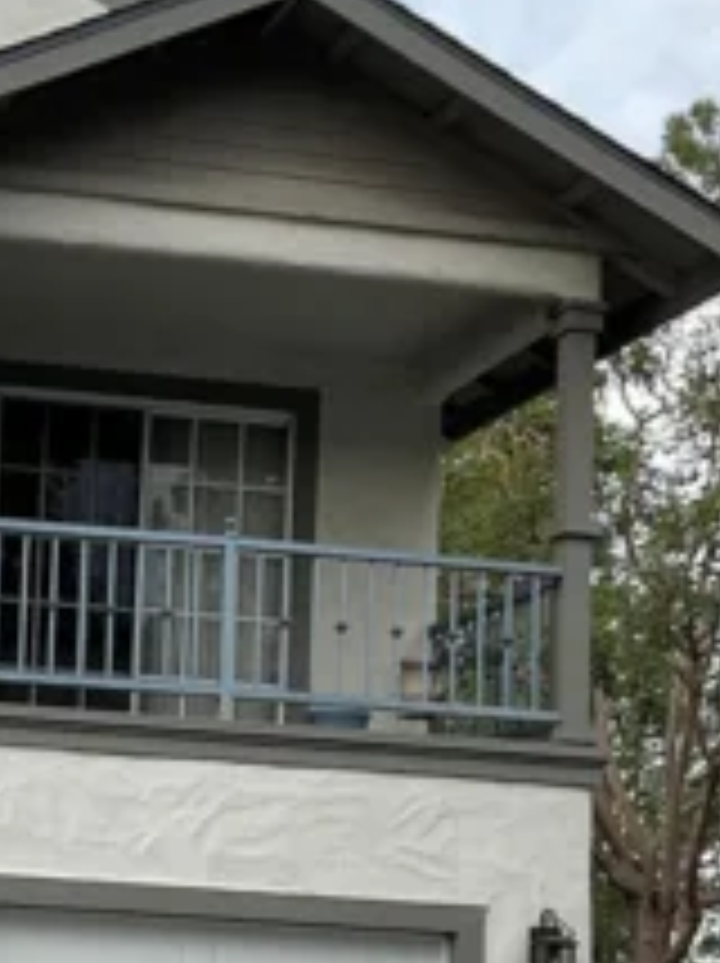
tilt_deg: +6.5
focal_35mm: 76
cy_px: 801
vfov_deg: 25.2
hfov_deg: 18.3
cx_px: -162
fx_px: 2112
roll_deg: -1.7
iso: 16
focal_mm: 3
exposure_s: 1/855
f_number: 1.8
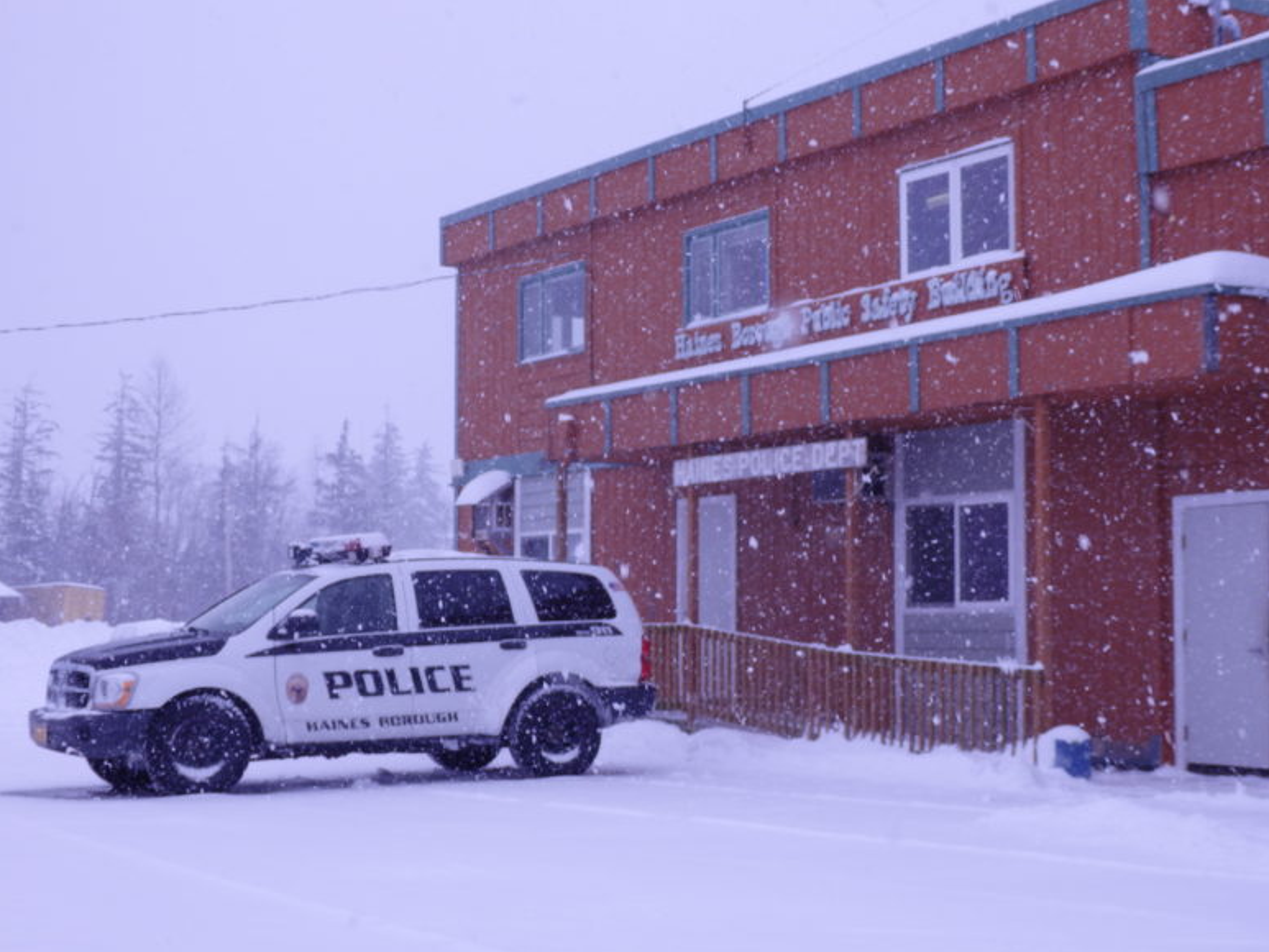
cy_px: 498
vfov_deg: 25.2
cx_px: 640
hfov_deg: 33.2
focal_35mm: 58
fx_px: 2127
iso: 100
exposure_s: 1/320
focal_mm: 9.8
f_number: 4.1
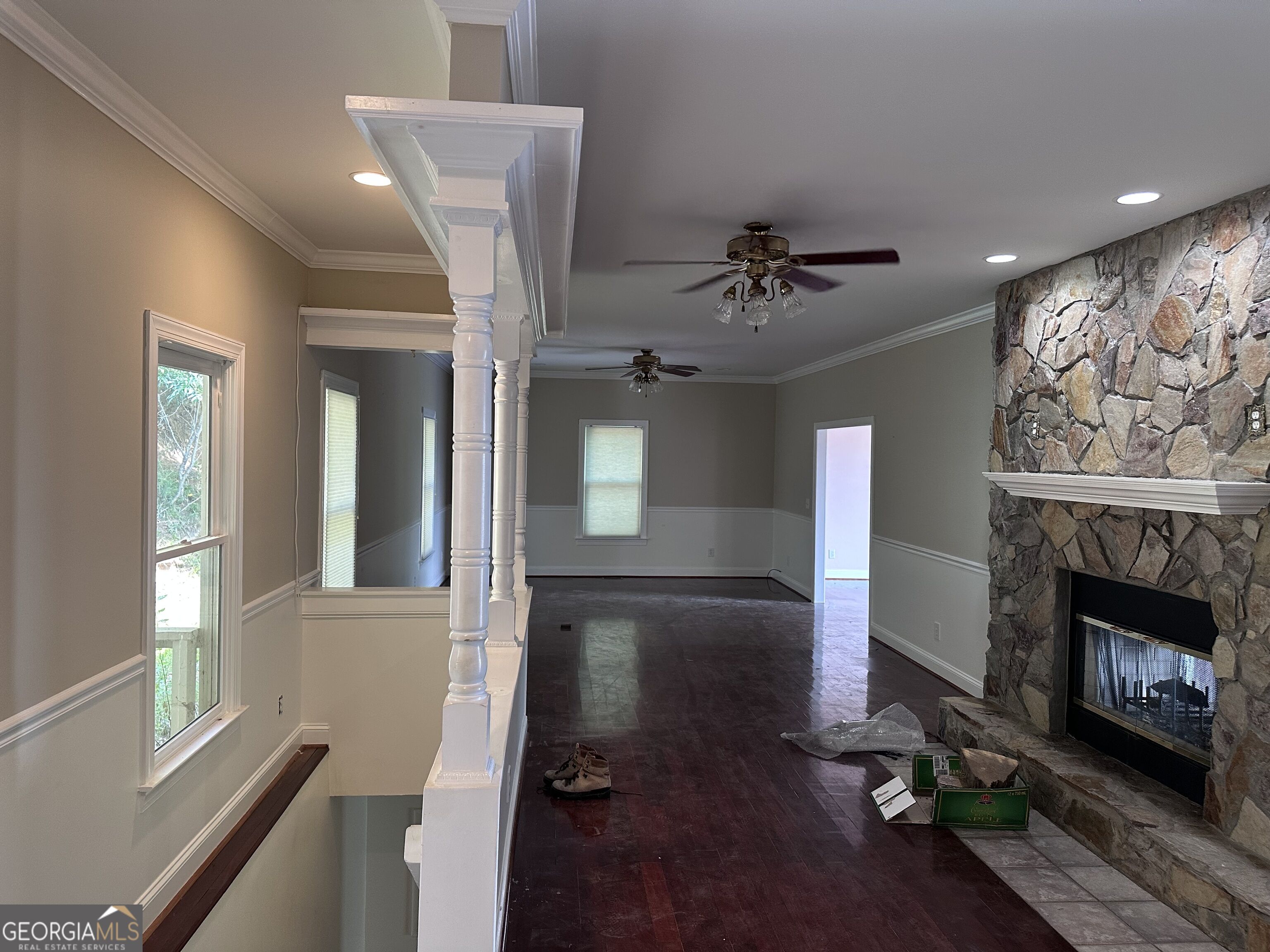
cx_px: 635
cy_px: 476
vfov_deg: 56.8
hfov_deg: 71.6
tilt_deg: -0.9
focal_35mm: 24
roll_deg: -2.1
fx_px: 881
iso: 200
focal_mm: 6.86
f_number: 1.78
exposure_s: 1/60
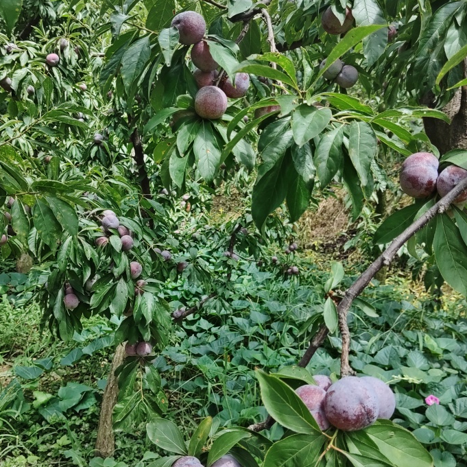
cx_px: 202
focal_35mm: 36
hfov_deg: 45.9
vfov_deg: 46.0
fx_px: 549
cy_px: 218
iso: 100
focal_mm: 4.25
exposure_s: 1/442
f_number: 1.8
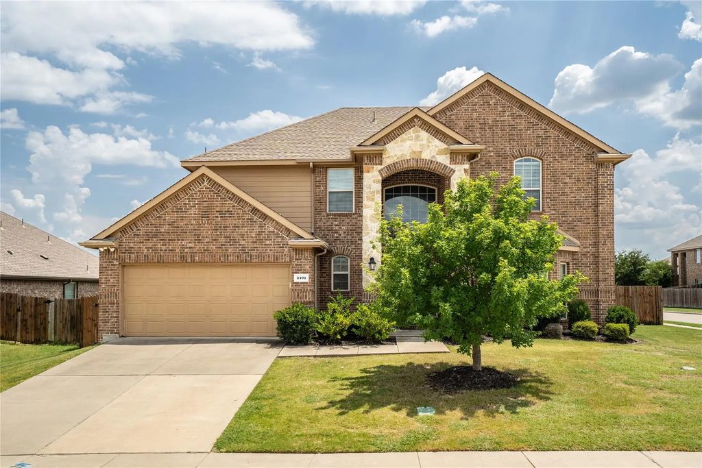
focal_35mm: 30
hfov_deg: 61.9
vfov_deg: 43.6
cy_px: 234
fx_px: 585
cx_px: 351
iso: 100
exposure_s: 1/125
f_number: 7.1
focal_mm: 30
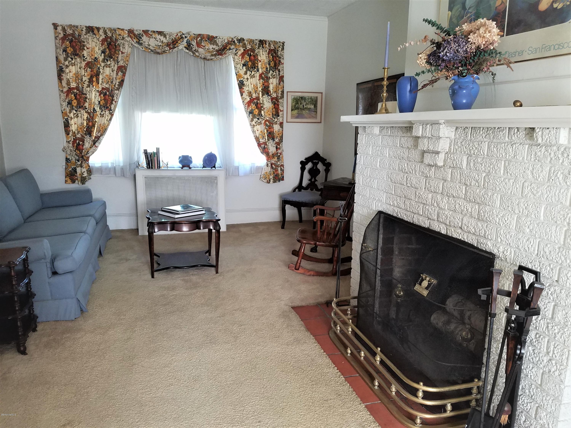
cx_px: 286
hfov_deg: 67.3
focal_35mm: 26
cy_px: 214
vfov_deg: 53.1
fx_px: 429
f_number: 1.7
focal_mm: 4.2
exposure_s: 1/30
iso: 160
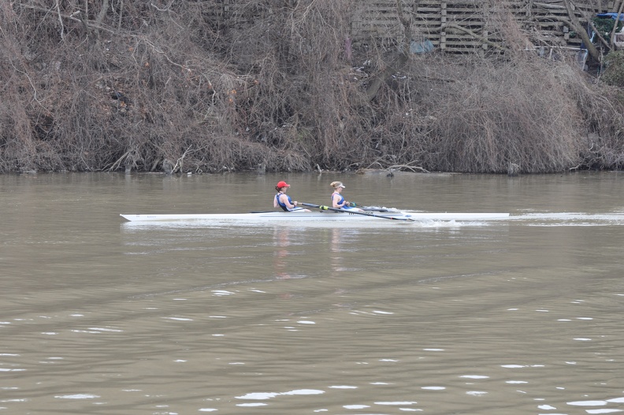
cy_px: 208
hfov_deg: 14.0
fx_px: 2545
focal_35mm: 147
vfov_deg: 9.3
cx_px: 312
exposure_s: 1/160
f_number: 6.3
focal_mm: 98
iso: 200
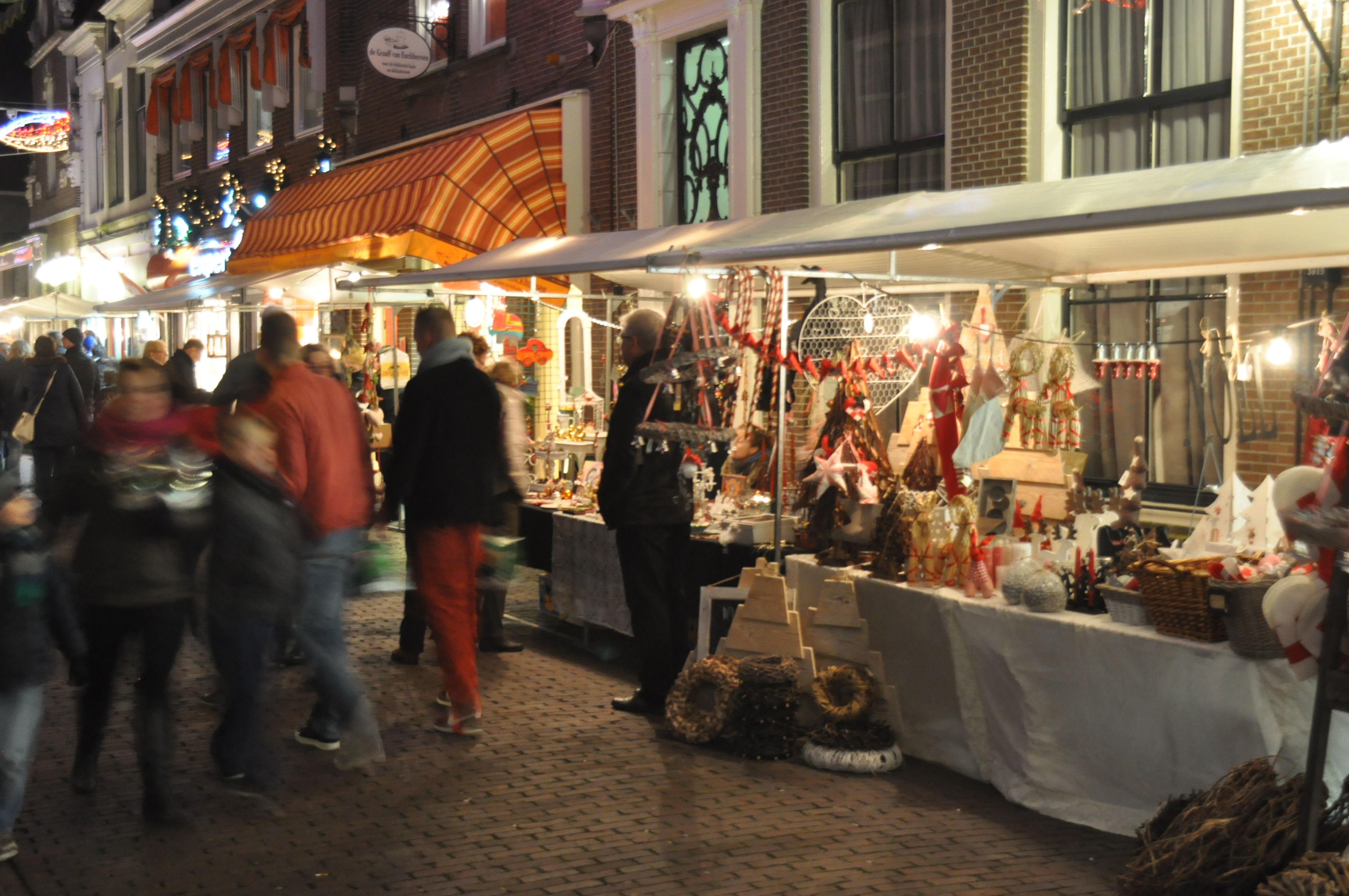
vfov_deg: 27.5
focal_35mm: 49
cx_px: 655
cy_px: 442
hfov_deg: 40.4
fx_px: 1834
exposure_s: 1/5
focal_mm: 30
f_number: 4
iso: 1250
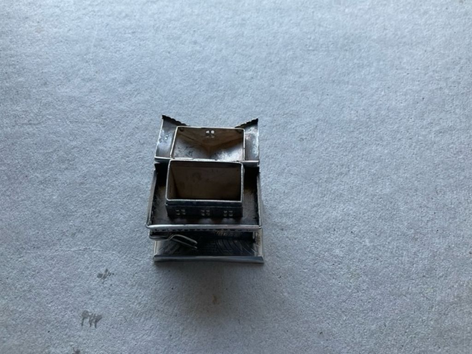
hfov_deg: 61.7
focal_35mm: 29
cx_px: 236
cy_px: 177
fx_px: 395
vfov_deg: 48.2
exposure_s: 1/120
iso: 50
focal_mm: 3
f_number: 1.8
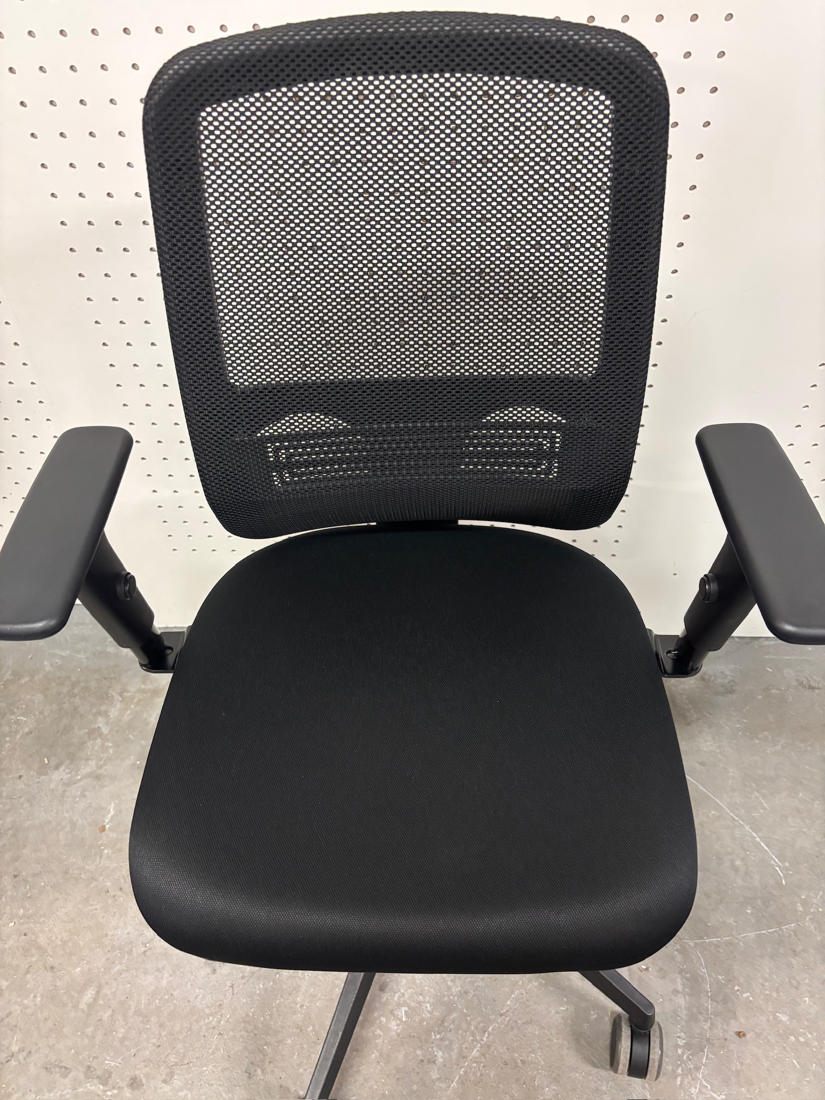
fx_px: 826
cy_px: 550
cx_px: 412
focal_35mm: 26
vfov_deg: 67.3
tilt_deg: -47.4
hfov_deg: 53.1
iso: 320
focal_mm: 5.96
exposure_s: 1/50
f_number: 1.6
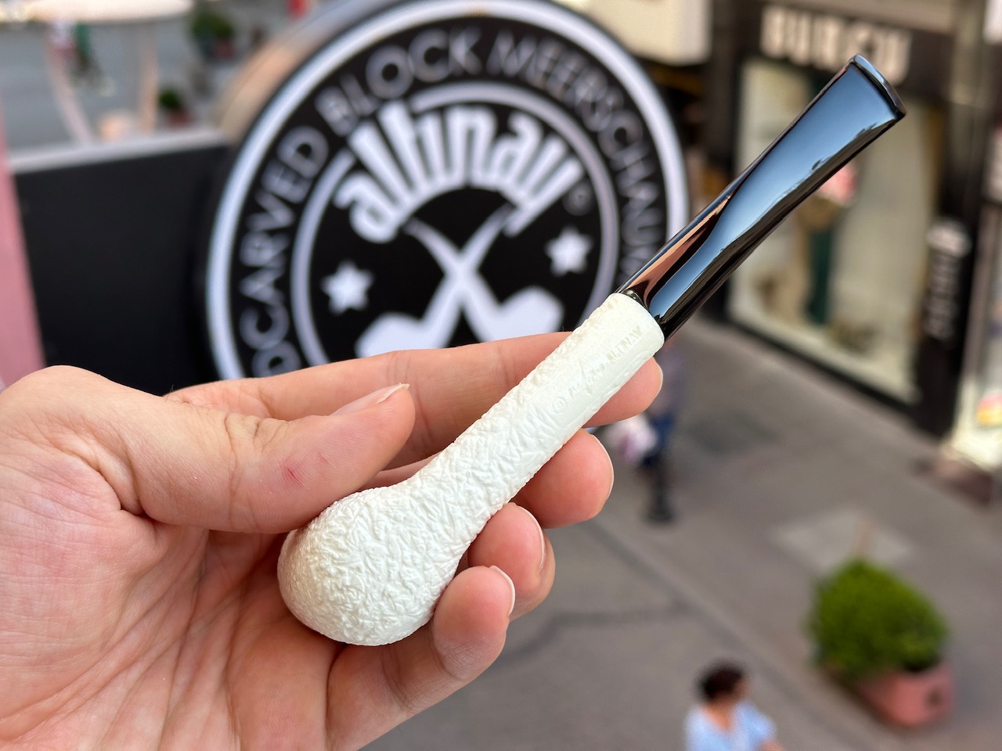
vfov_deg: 30.3
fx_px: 1389
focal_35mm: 48
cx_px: 501
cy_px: 376
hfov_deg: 39.7
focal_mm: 6.86
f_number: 1.78
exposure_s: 1/694
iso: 64
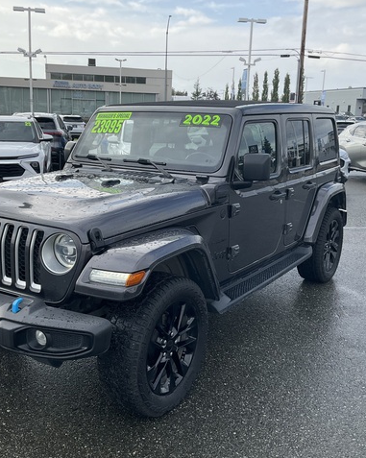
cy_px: 229
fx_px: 515
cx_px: 170
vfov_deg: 48.0
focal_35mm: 38
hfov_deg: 39.1
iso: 25
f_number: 1.8
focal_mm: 3
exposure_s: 1/997
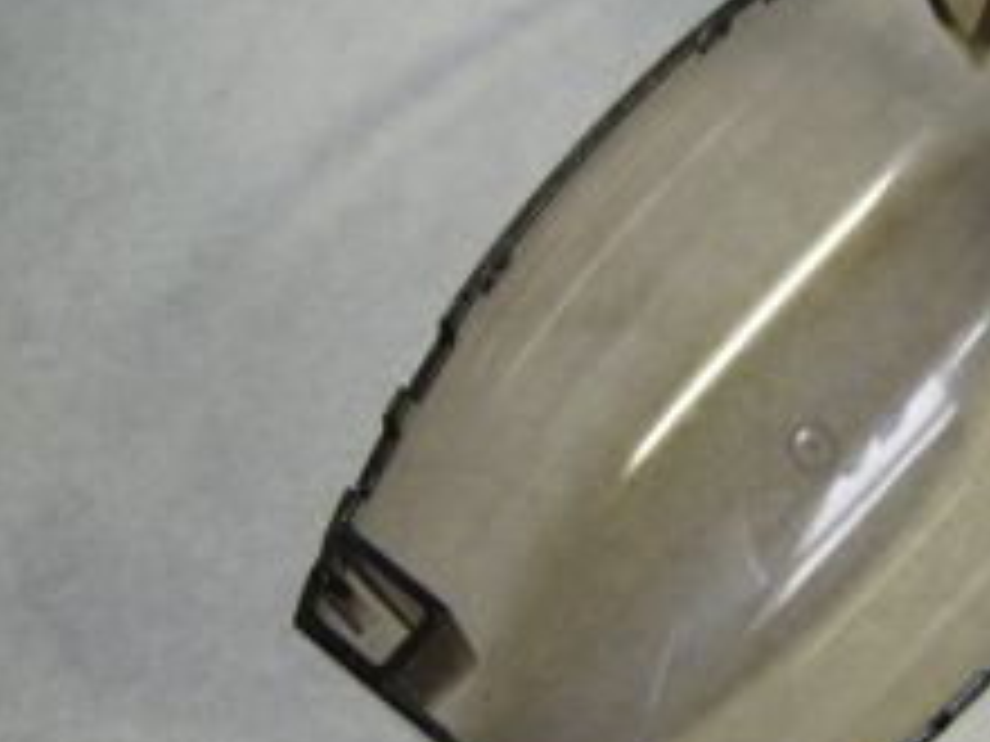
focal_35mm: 54
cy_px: 450
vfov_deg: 27.0
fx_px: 1544
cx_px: 778
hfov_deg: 34.6
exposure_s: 1/16
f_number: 2.7
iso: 71
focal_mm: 8.13
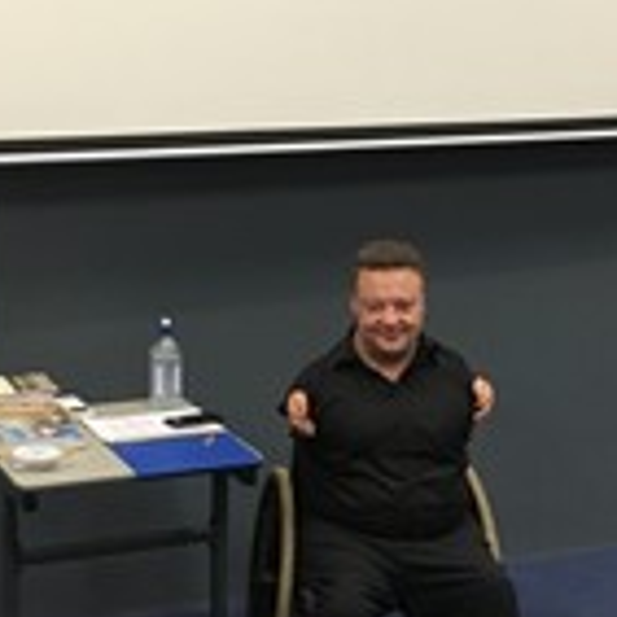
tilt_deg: -15.5
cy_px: 381
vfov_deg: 19.1
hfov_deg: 19.1
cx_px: 339
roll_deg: -0.7
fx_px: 1835
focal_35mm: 91
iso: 200
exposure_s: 1/33
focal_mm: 4.15
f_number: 2.2
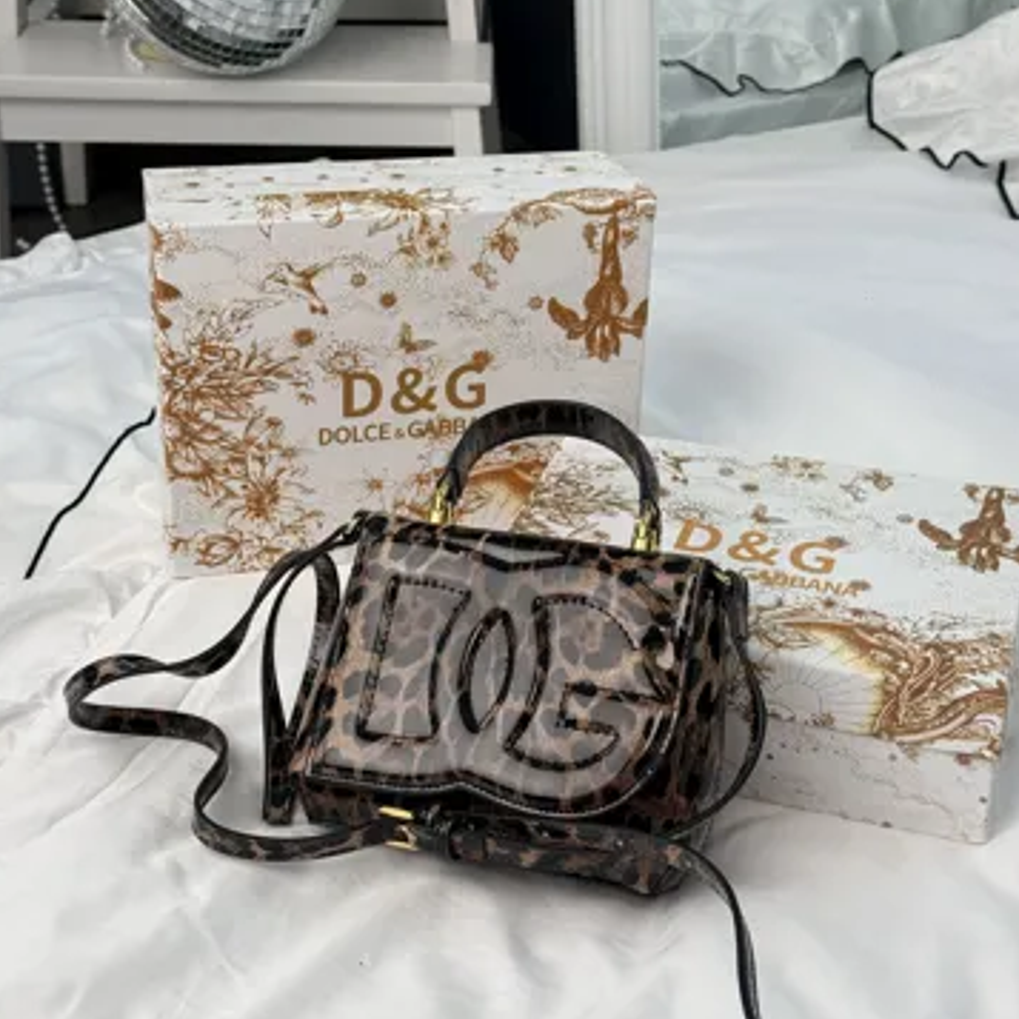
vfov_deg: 30.0
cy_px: 428
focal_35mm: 57
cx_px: 508
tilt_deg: -30.4
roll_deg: -0.7
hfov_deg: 30.0
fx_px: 1898
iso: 64
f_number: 1.78
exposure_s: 1/578
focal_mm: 6.76
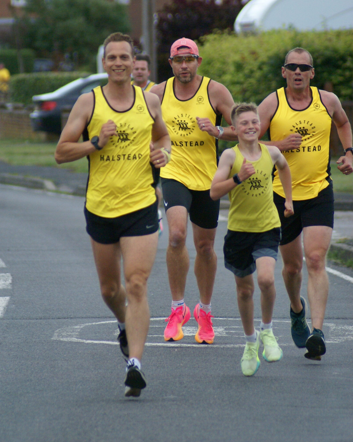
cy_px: 181
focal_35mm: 536
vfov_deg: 3.6
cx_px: 167
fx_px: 7000
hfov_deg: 2.9
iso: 800
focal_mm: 300
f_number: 5.6
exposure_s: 1/320
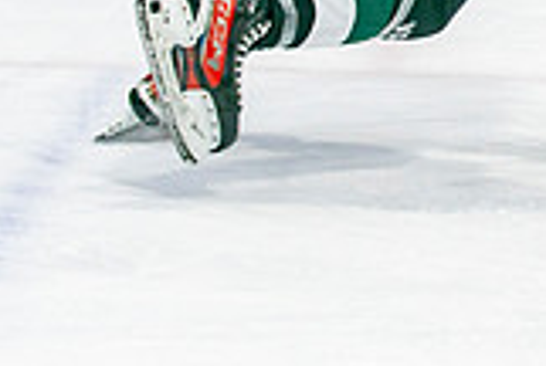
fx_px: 7309
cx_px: 602
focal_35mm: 481
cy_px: -335
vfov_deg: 2.9
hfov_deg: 4.3
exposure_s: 1/640
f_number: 3.2
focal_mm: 88
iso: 500
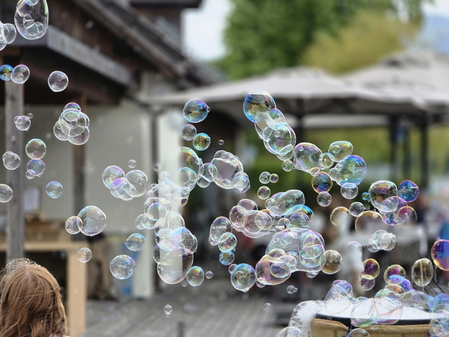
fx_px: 1492
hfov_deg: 17.1
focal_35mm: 115
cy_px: 168
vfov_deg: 12.9
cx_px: 224
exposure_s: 1/565
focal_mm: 18.6
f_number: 3.4
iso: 64
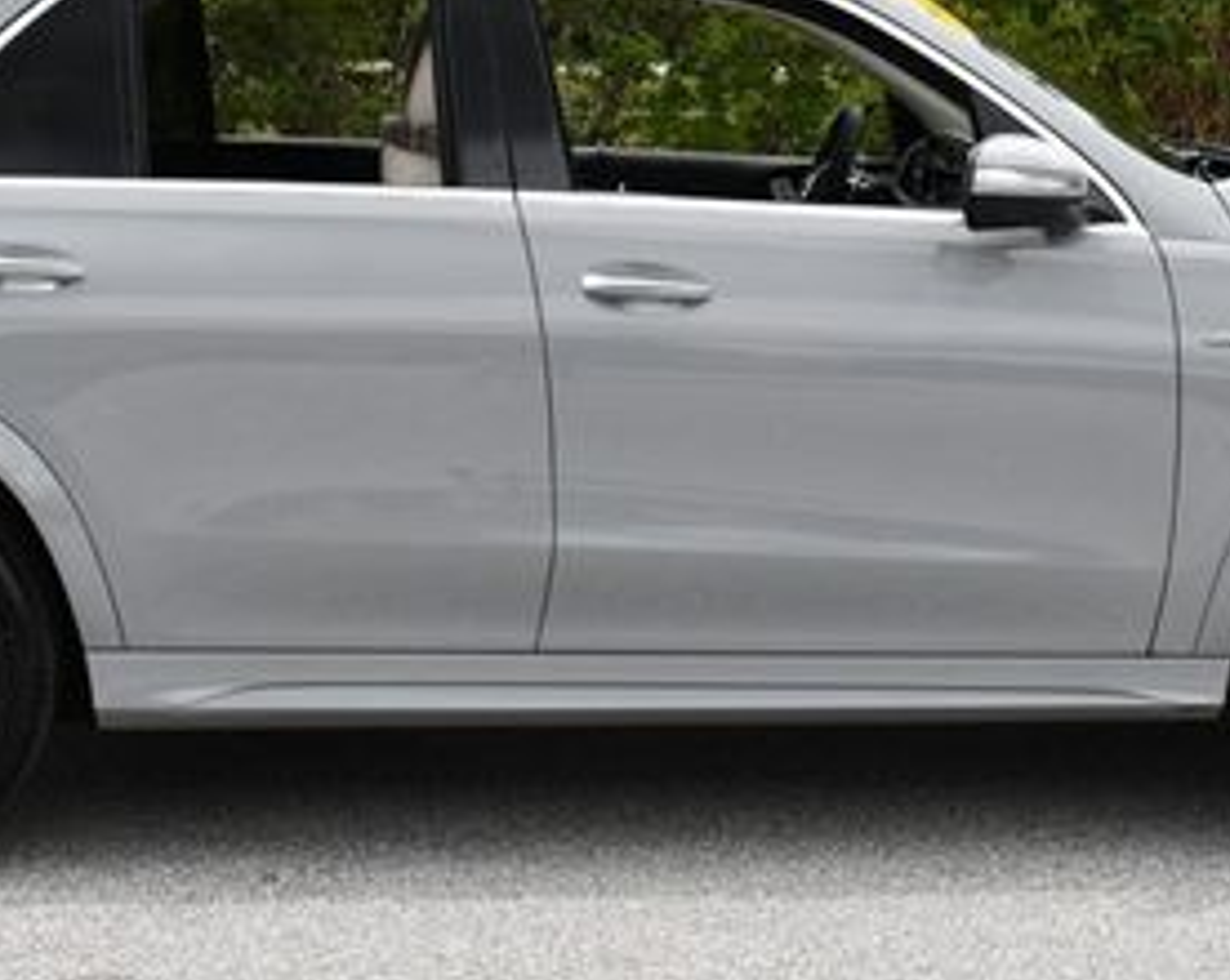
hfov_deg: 20.0
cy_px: 192
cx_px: 624
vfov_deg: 15.9
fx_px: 3490
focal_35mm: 96
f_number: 8
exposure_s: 1/250
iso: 140
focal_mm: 22
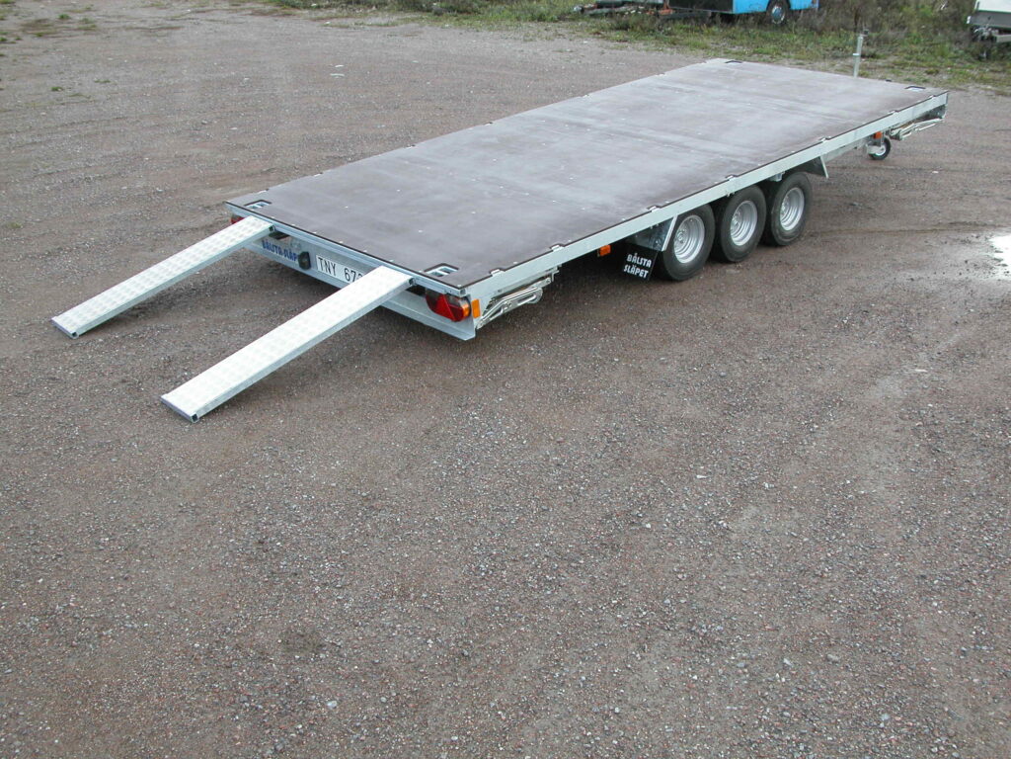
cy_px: 380
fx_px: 993
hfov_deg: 54.0
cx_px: 506
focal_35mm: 34
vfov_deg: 41.8
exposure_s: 1/117
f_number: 4
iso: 100
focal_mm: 8.9
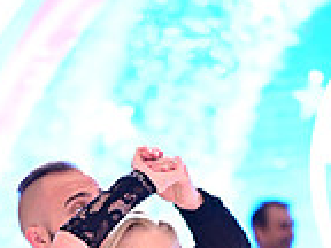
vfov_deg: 3.2
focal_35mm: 463
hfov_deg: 4.3
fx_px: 4427
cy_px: 599
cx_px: 115
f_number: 2.8
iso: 2500
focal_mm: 120
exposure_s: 1/250
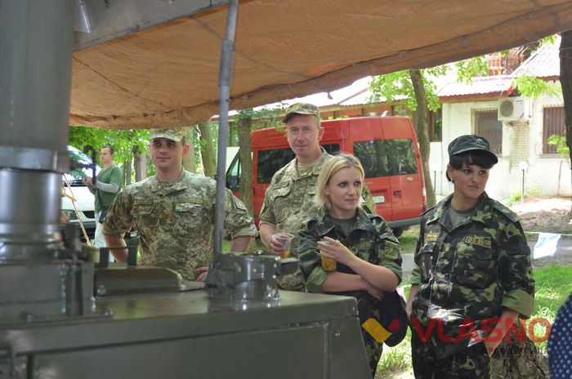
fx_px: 833
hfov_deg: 37.9
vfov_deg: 25.7
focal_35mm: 52
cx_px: 286
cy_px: 190
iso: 800
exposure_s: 1/60
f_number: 5
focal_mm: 35
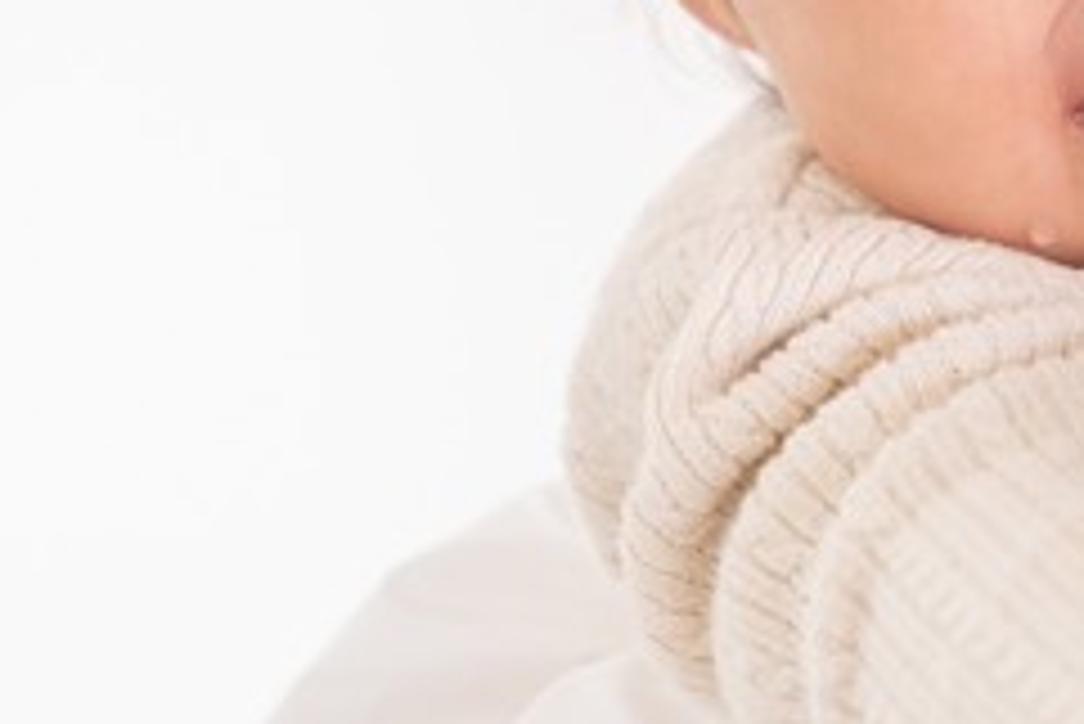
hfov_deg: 10.5
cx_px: 1385
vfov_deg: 7.2
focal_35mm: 191
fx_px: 5754
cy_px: -7
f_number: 4
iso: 200
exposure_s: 1/125
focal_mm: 63
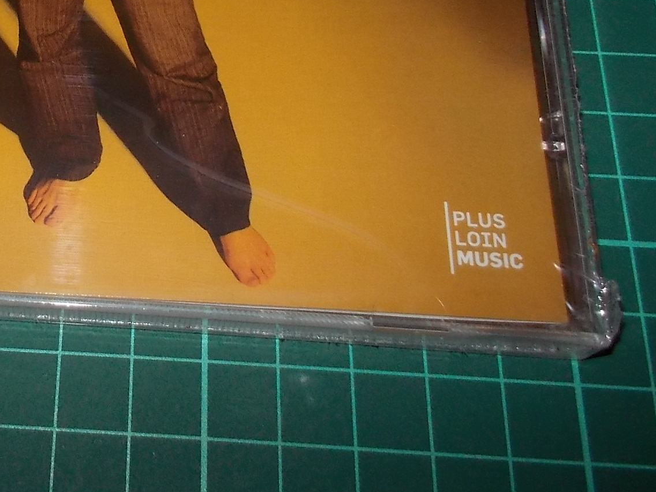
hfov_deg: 31.6
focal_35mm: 58
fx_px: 1099
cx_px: 65
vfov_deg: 24.3
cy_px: 17
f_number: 3.3
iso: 200
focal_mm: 4.1
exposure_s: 1/30
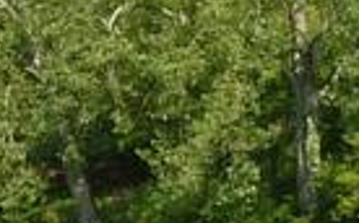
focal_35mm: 368
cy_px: 0
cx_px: 817
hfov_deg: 5.5
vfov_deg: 3.6
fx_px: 3598
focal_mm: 6.1
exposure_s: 1/250
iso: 100
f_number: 5.6
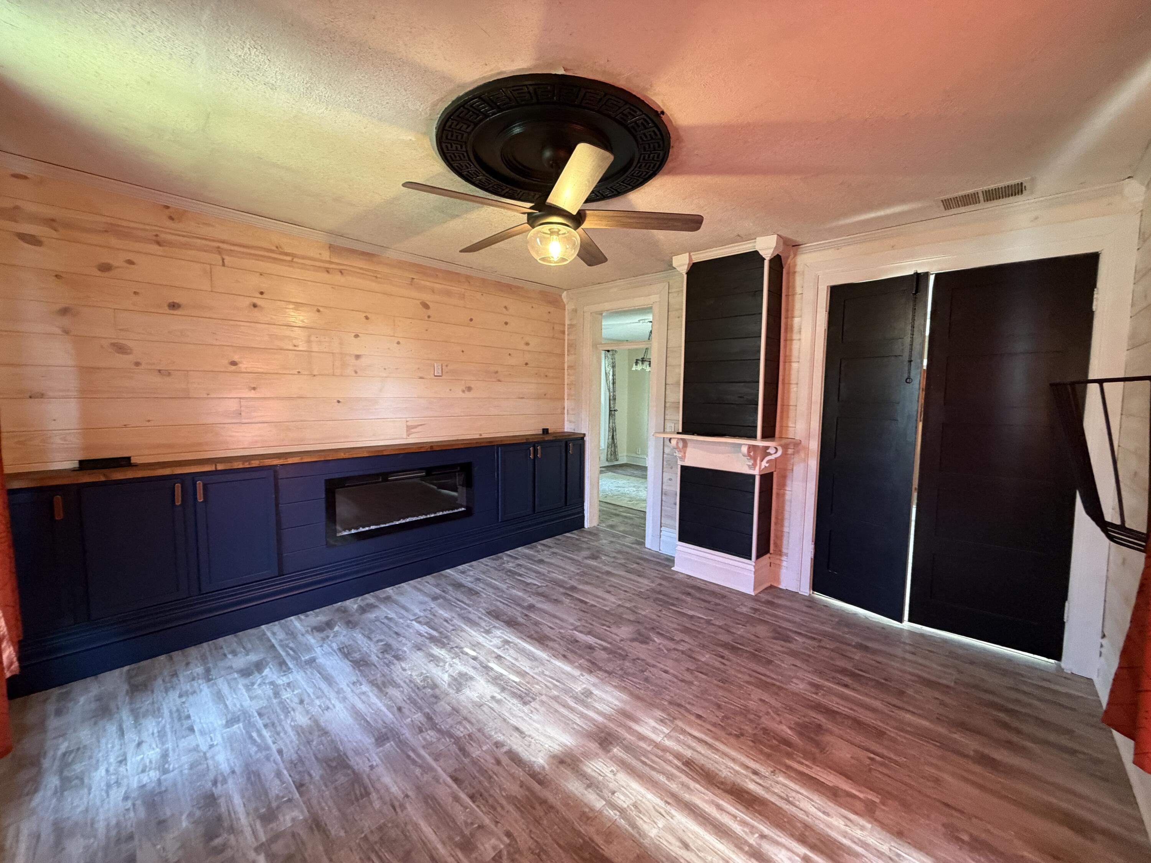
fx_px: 466
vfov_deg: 85.7
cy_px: 432
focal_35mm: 14
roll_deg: -0.6
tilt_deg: -6.2
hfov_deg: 102.1
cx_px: 576
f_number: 2.2
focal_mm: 2.22
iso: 400
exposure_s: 1/60
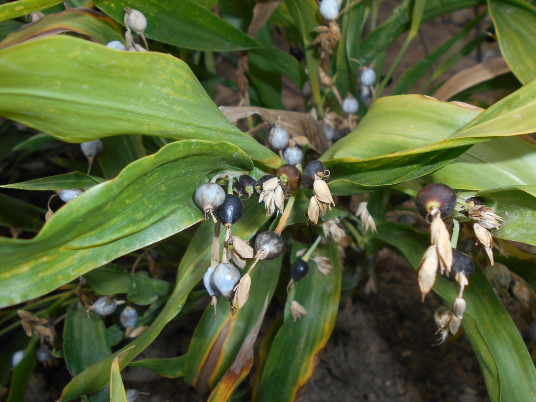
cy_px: 201
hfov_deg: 60.0
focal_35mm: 30
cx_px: 268
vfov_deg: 46.8
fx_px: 465
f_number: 8.5
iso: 80
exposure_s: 1/125
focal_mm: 5.1
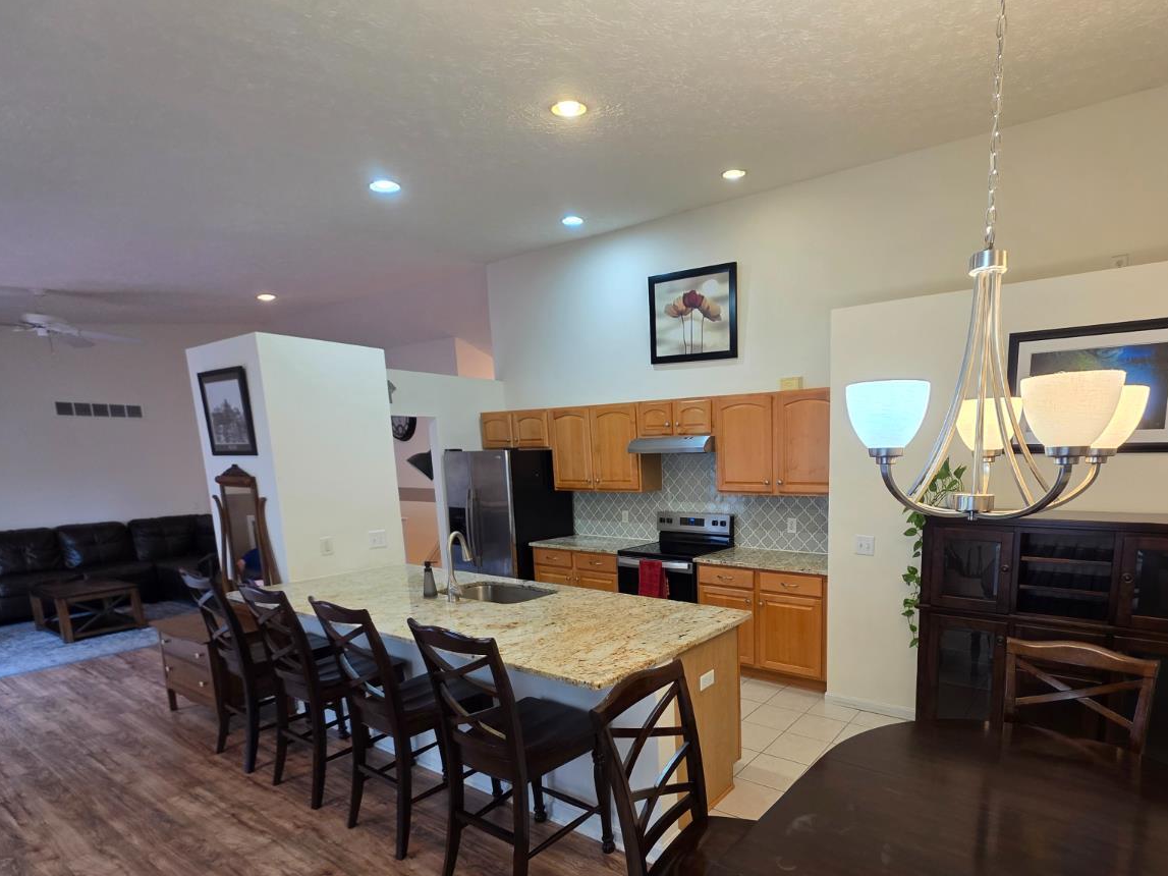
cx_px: 725
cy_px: 553
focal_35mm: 17
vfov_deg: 73.3
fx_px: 574
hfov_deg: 89.3
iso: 200
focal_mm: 2.2
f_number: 1.9
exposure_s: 1/60
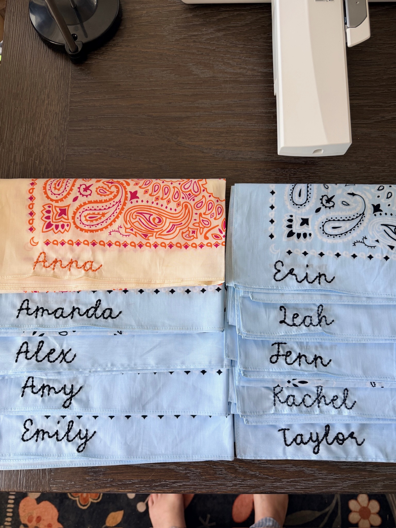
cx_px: 198
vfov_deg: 71.6
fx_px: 366
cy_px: 264
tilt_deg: -80.0
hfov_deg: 56.8
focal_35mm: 24
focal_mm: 6.76
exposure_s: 1/121
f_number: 1.78
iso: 100
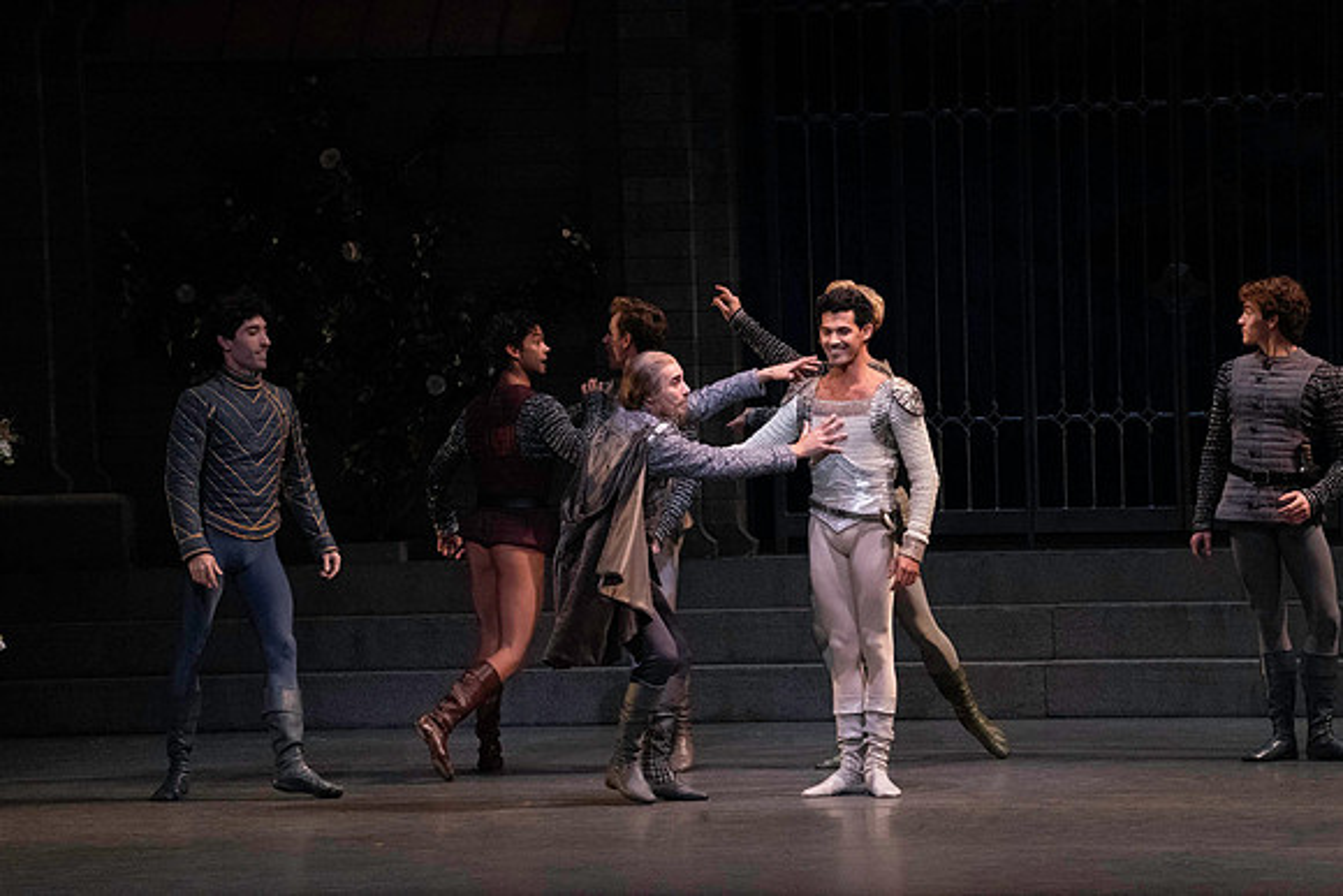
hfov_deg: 10.3
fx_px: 7463
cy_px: 448
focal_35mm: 200
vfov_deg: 6.9
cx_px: 672
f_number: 13
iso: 16000
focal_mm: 200
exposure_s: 1/400
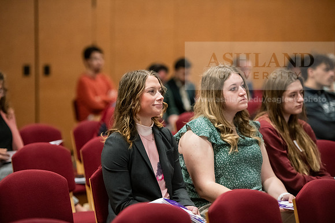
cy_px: 112
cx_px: 168
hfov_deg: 15.2
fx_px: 1256
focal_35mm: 135
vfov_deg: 10.2
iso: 4000
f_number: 2.8
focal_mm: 135
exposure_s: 1/200
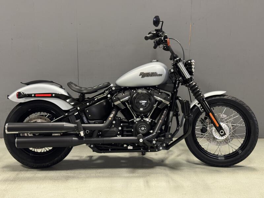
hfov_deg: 39.7
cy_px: 99
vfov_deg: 30.3
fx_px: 366
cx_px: 132
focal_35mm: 48
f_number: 1.78
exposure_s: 1/60
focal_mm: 6.76
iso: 250
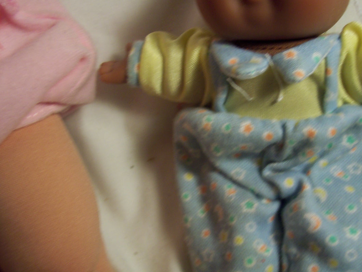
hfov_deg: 44.8
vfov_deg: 34.3
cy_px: 151
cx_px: 194
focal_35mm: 42
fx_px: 439
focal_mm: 5.6
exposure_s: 1/125
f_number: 2.8
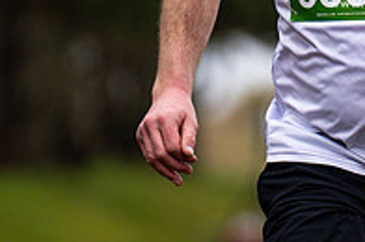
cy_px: -74
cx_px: 397
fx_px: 8756
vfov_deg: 1.6
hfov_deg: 2.4
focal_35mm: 865
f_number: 2.8
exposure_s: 1/1600
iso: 450
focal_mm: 195
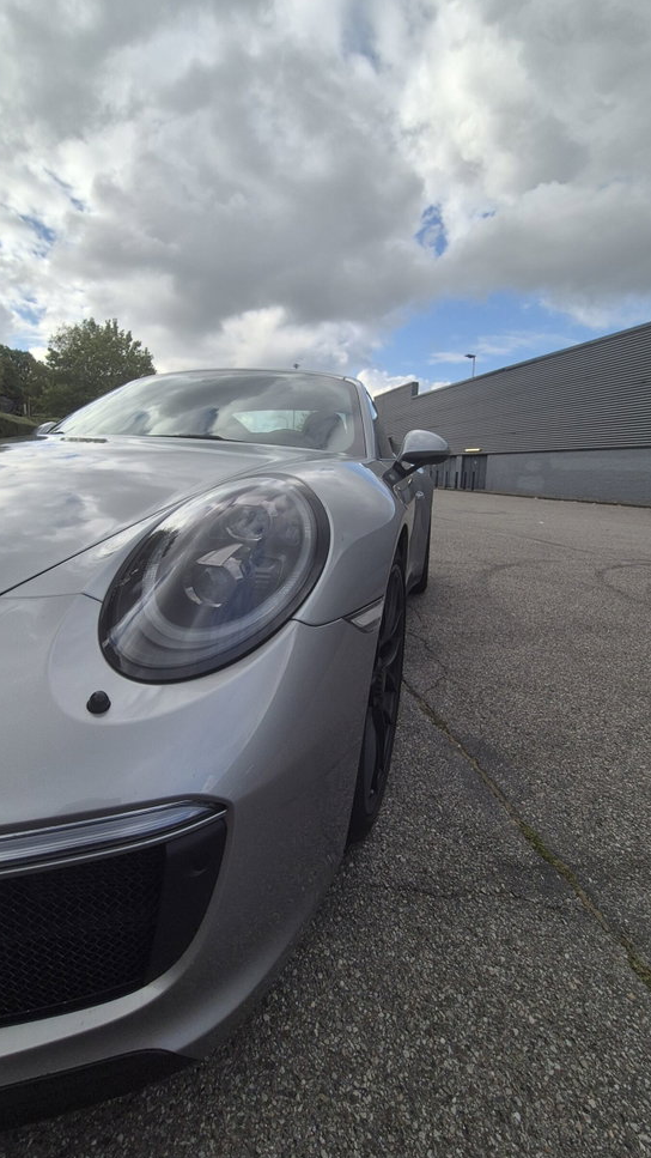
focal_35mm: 15
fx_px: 460
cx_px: 276
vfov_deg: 102.9
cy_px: 548
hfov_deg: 70.1
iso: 50
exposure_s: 1/2344
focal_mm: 2.2
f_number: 2.2
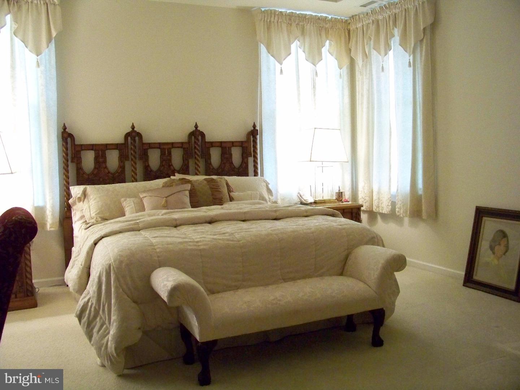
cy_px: 195
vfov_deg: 42.9
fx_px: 496
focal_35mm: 33
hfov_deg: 55.4
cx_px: 260
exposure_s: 1/30
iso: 800
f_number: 2.8
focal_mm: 5.85
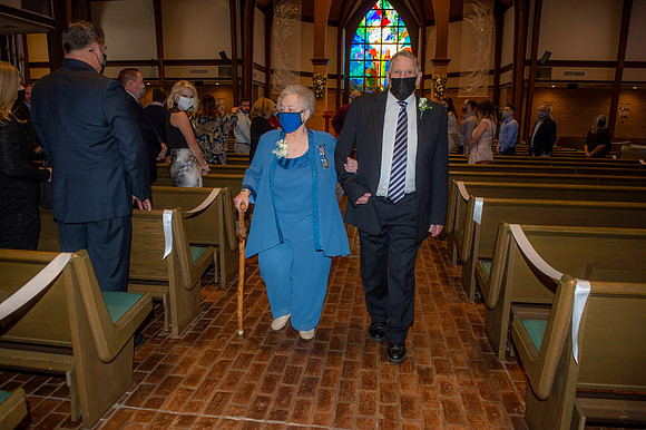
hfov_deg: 67.4
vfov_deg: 47.9
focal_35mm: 27
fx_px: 484
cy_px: 215
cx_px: 323
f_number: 5
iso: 1250
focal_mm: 27
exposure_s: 1/125
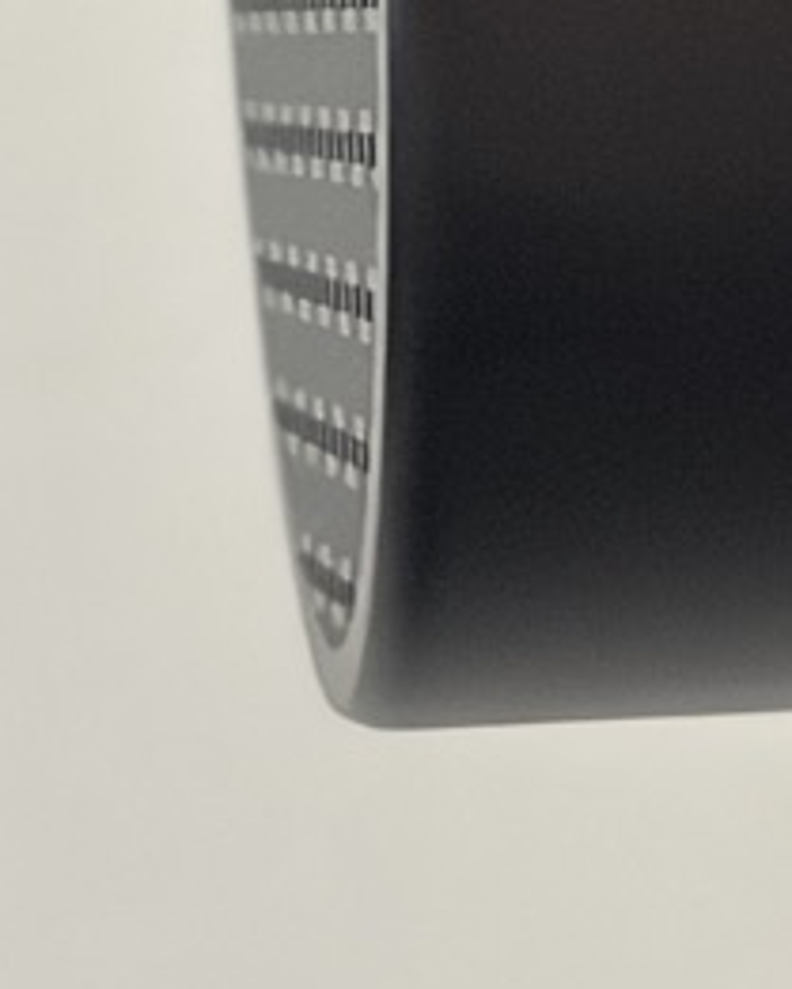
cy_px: -568
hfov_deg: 6.5
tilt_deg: -1.9
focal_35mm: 233
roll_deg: +0.1
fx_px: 6823
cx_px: 1501
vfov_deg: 8.1
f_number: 1.6
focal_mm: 5.96
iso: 250
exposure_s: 1/40
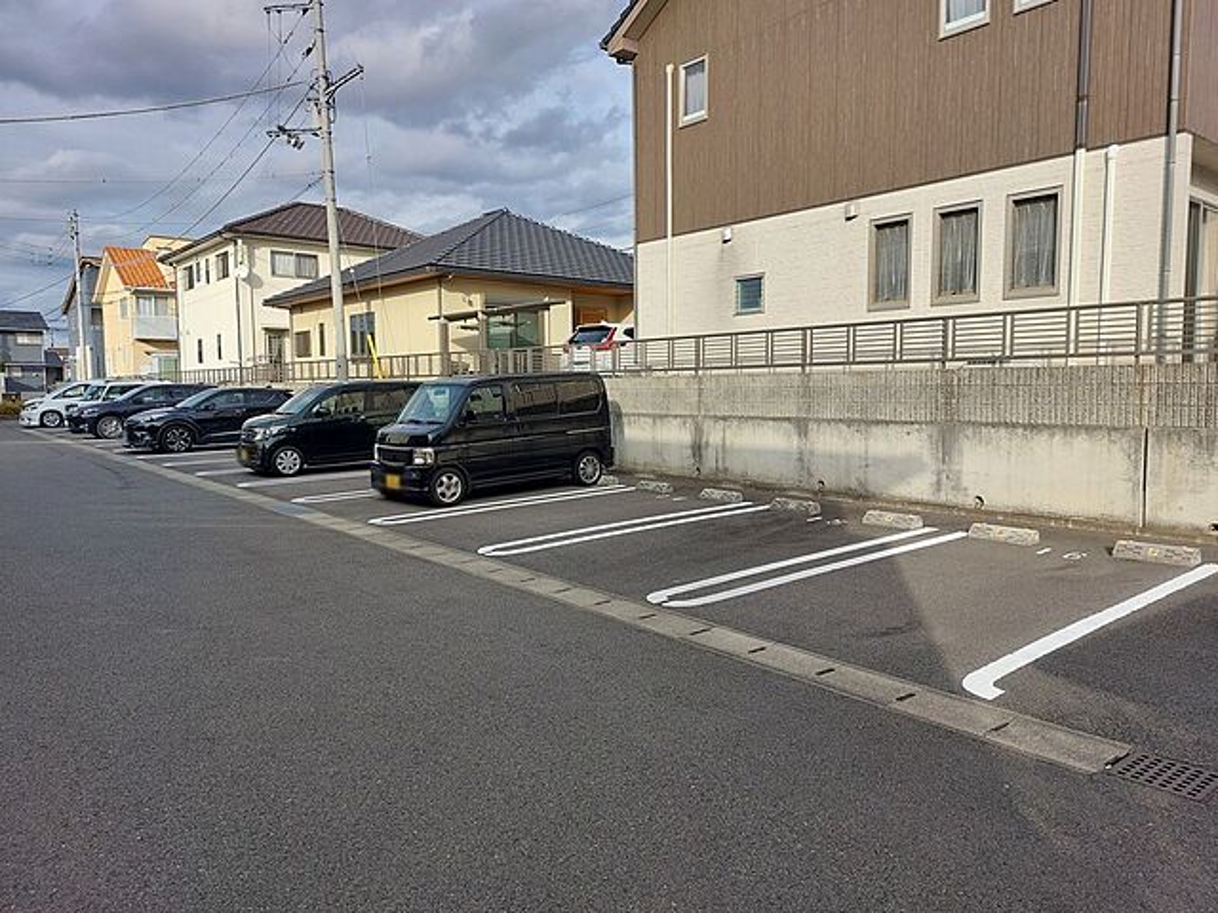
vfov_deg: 56.8
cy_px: 456
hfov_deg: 71.6
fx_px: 844
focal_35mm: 24
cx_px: 609
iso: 25
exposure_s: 1/566
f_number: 1.8
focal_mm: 5.23
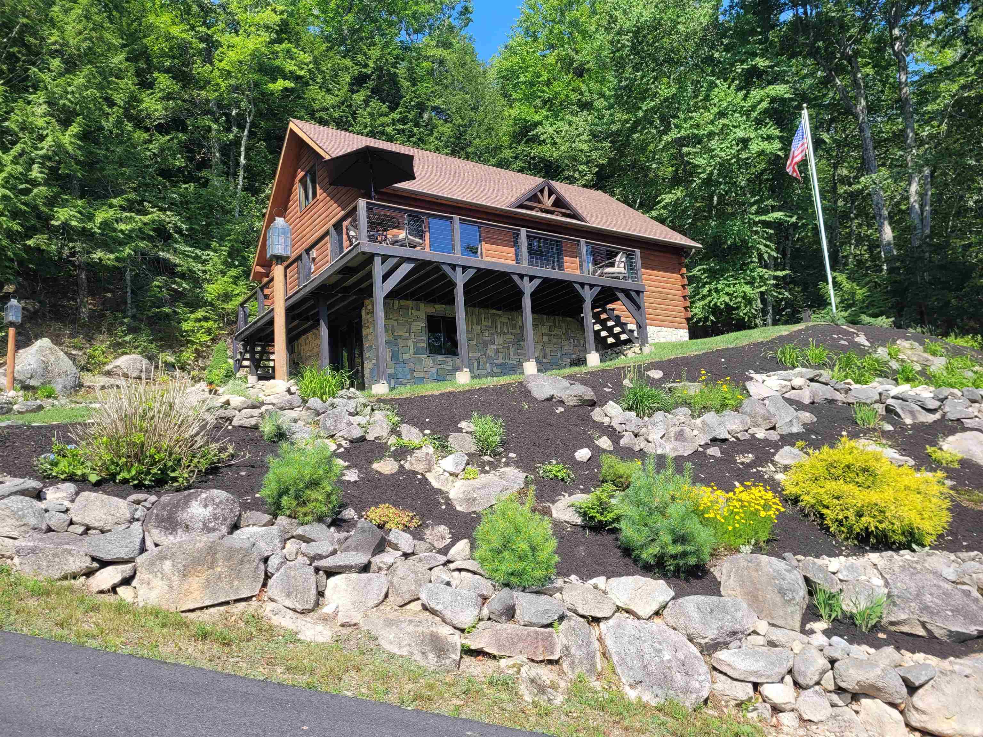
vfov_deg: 53.1
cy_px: 368
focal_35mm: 26
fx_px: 738
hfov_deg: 67.3
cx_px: 492
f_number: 1.8
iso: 40
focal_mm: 5.4
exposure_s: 1/1195
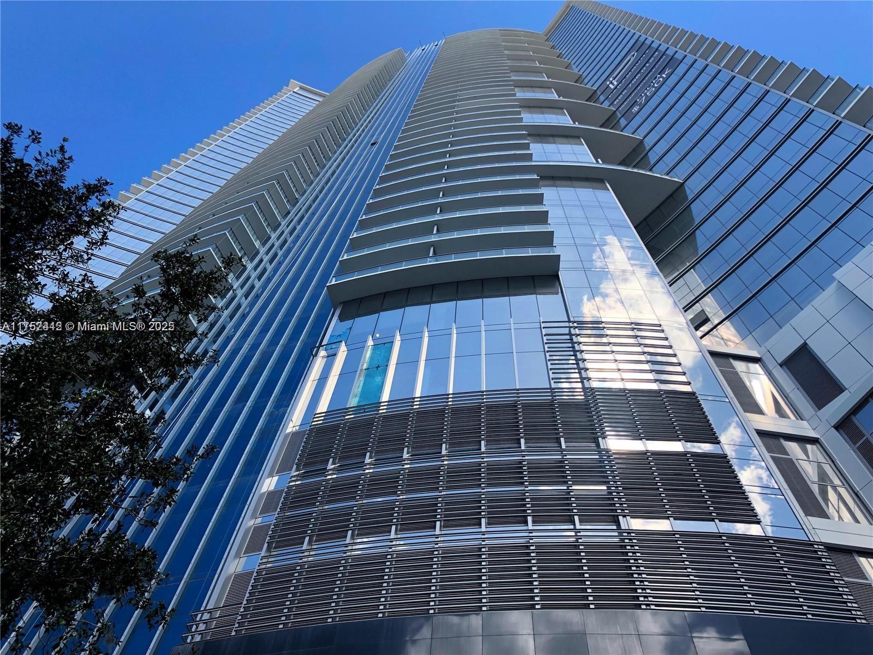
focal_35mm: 28
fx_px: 706
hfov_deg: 63.4
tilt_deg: +61.0
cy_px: 328
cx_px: 436
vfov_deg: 49.7
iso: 20
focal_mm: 4
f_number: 1.8
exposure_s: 1/1279
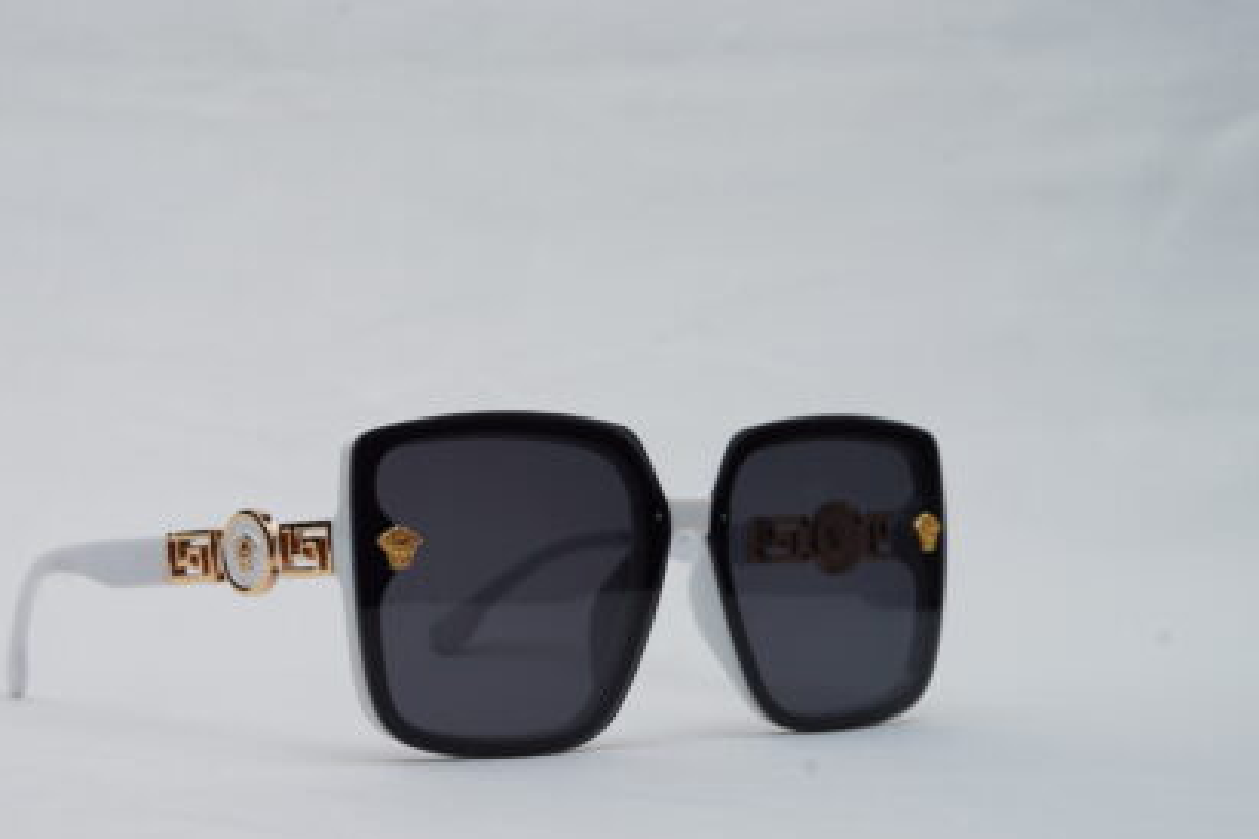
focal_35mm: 73
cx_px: 417
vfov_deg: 18.6
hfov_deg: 27.5
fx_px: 2553
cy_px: 539
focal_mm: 50
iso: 100
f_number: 9
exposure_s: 1/160
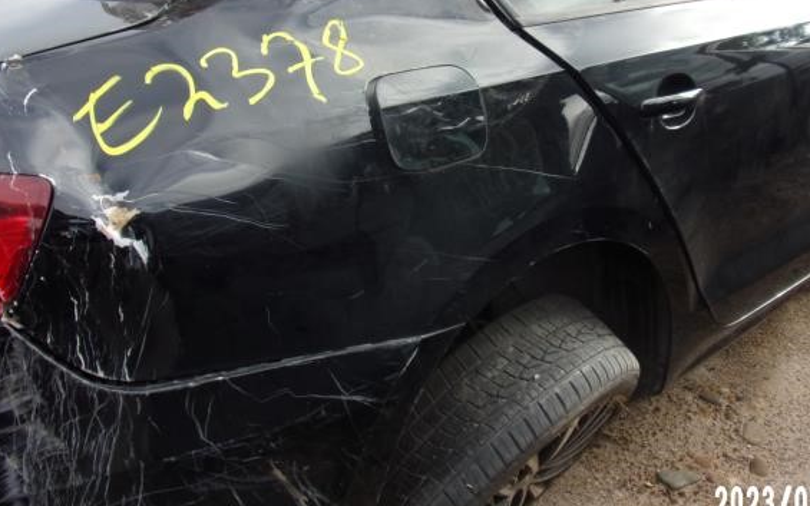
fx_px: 795
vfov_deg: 35.0
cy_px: 168
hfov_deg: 53.8
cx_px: 467
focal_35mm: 36
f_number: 3.3
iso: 80
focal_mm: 4.3
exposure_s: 1/250
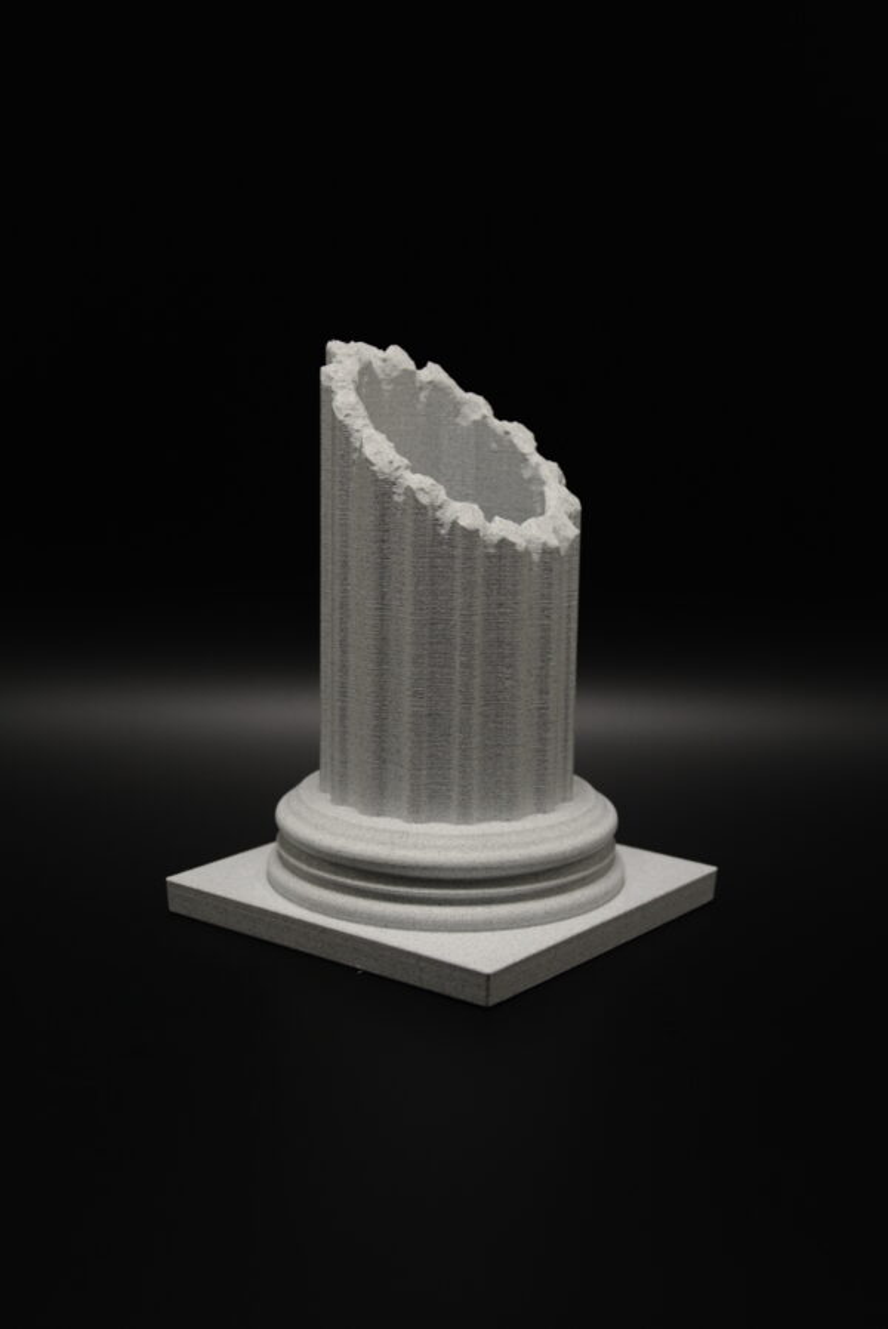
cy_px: 664
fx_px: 2216
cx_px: 444
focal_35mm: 60
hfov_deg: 22.7
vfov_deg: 33.4
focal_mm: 40
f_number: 4.5
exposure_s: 1/60
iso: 400
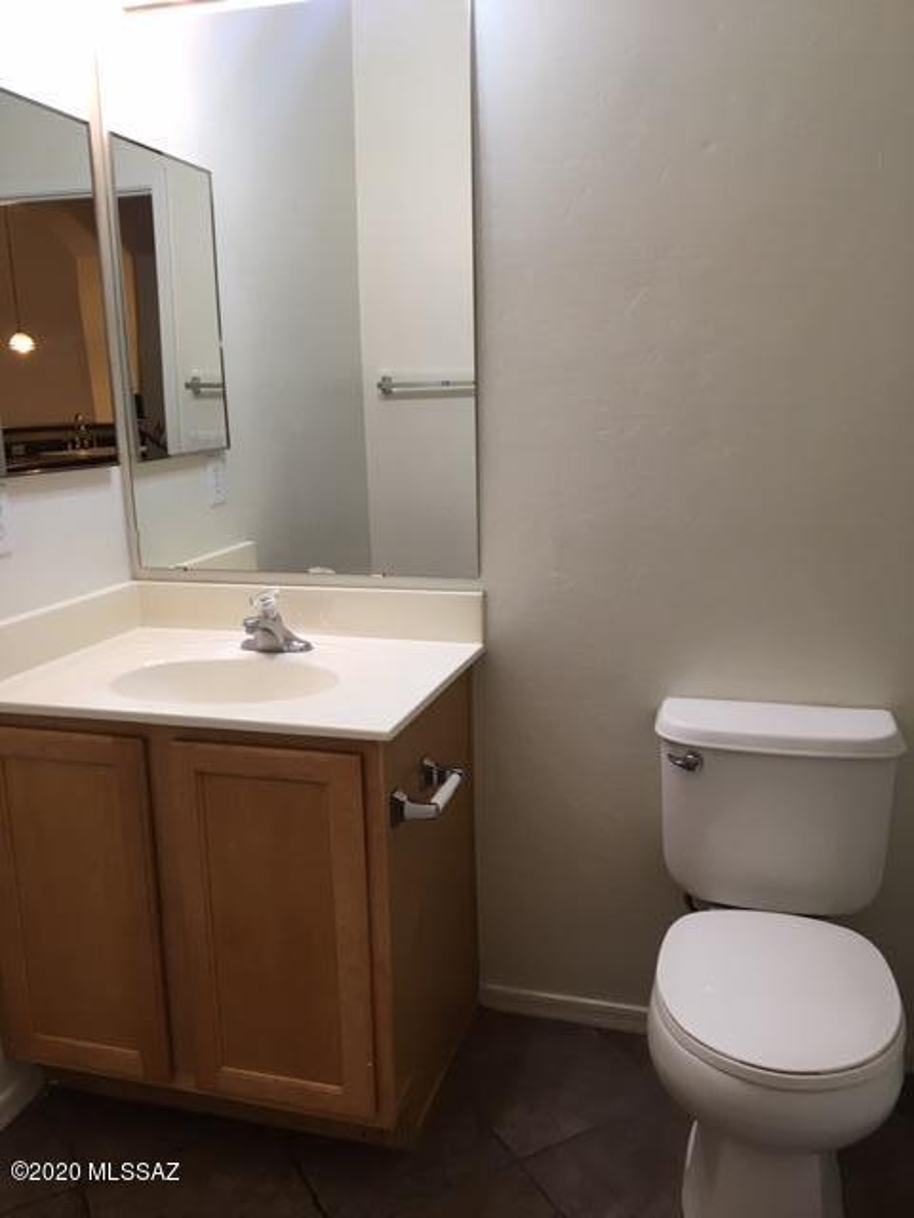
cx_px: 457
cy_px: 609
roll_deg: +1.2
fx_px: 1021
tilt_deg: -11.5
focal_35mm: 29
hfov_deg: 48.2
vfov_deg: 61.7
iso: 50
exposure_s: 1/30
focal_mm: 4.15
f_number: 2.2
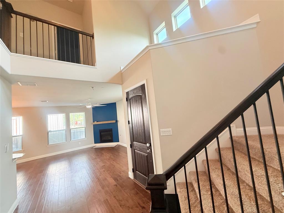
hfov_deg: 102.1
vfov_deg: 85.7
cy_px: 106
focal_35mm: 14
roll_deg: +5.6
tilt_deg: +5.0
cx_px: 142
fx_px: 115
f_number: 2.2
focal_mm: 2.22
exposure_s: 1/120
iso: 400
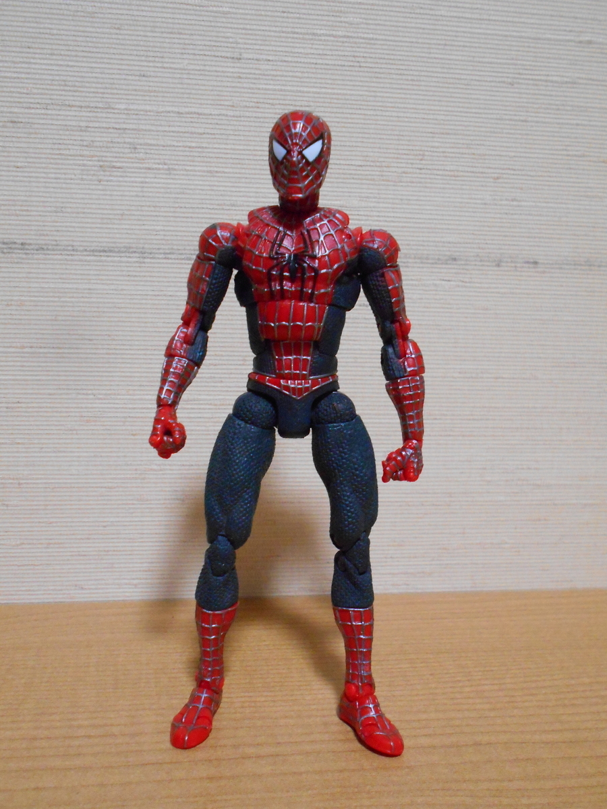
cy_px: 404
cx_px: 304
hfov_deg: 44.2
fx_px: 748
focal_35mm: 32
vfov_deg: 56.8
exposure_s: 1/25
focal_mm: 5.8
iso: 800
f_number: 3.6
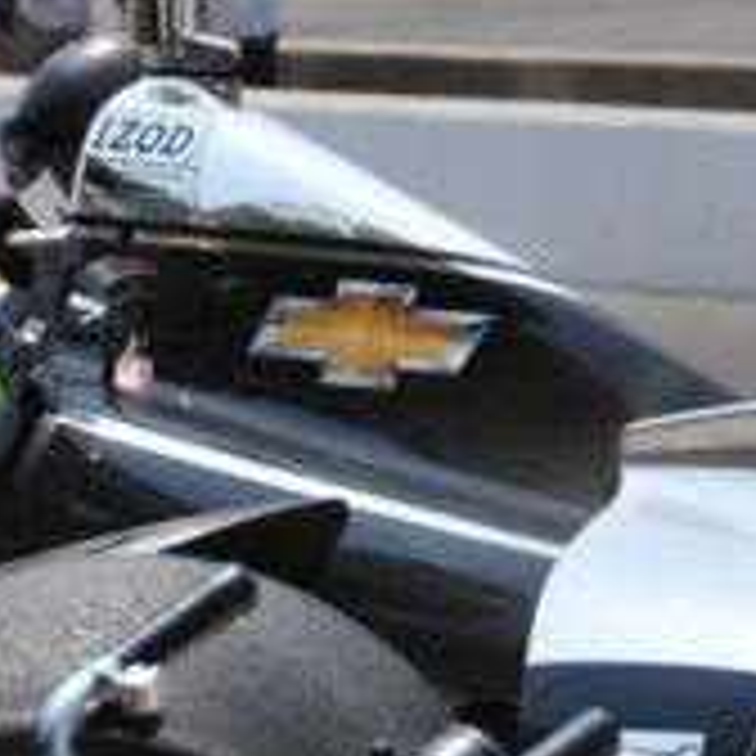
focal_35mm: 304
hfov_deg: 5.8
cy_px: 304
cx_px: 346
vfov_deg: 5.8
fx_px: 7511
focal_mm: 80
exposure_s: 1/2000
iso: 400
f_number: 5
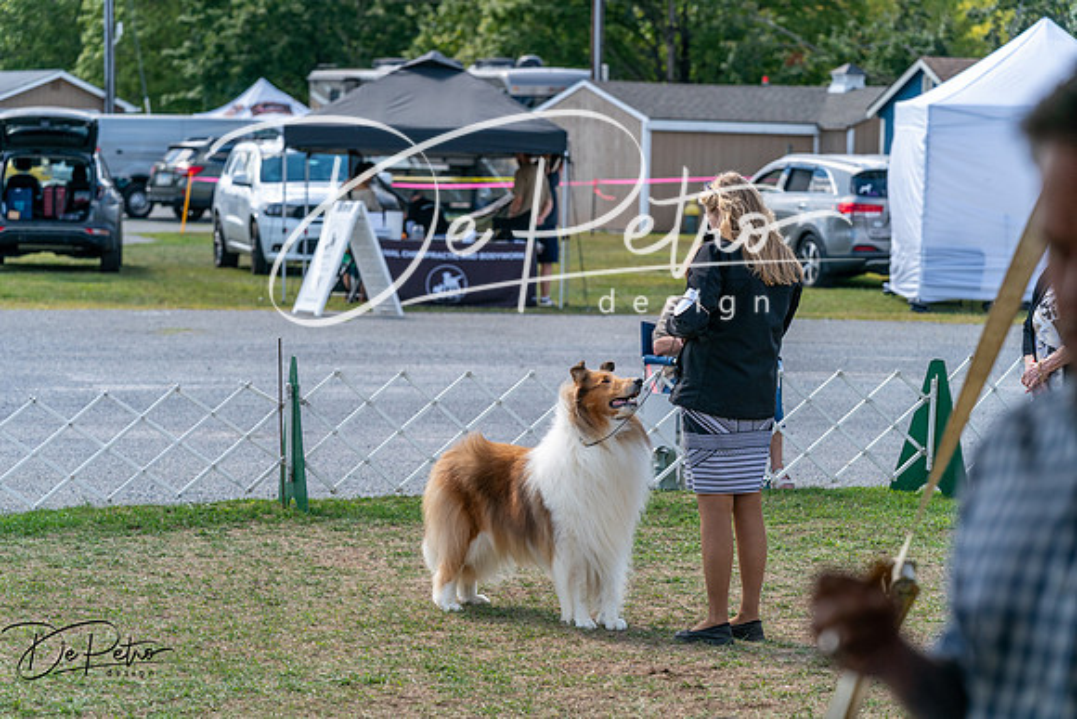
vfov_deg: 11.7
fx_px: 3501
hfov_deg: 17.5
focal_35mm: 117
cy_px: 360
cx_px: 538
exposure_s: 1/2000
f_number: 5
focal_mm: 117
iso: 800
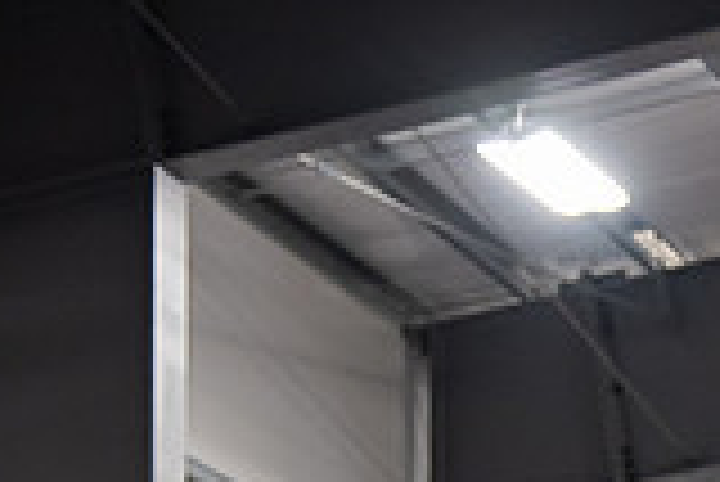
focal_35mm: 188
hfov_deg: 10.6
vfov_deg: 7.1
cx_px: 1040
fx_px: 3763
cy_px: 831
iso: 2000
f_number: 4
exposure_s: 1/125
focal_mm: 52
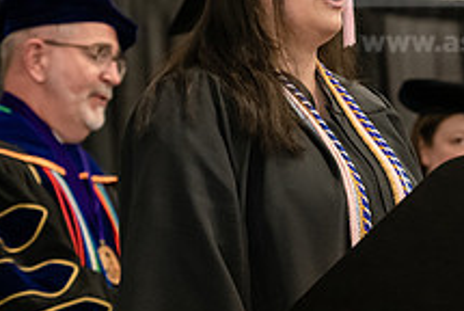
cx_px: 263
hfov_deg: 6.3
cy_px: 87
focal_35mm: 329
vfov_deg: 4.2
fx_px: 4246
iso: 2500
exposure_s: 1/200
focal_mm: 122
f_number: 4
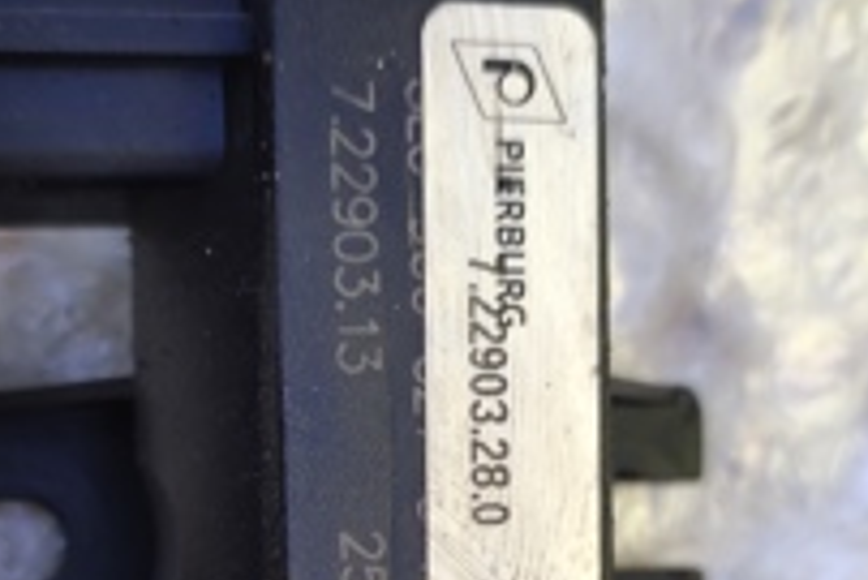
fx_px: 1013
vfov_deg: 29.9
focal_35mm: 42
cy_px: 571
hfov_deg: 46.0
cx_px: 333
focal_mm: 4.74
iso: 67
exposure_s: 1/100
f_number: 1.79
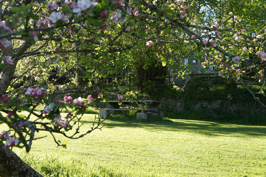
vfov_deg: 22.6
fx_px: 443
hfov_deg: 33.4
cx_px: 133
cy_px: 88
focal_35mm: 60
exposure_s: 1/160
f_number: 6.3
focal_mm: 40
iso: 200
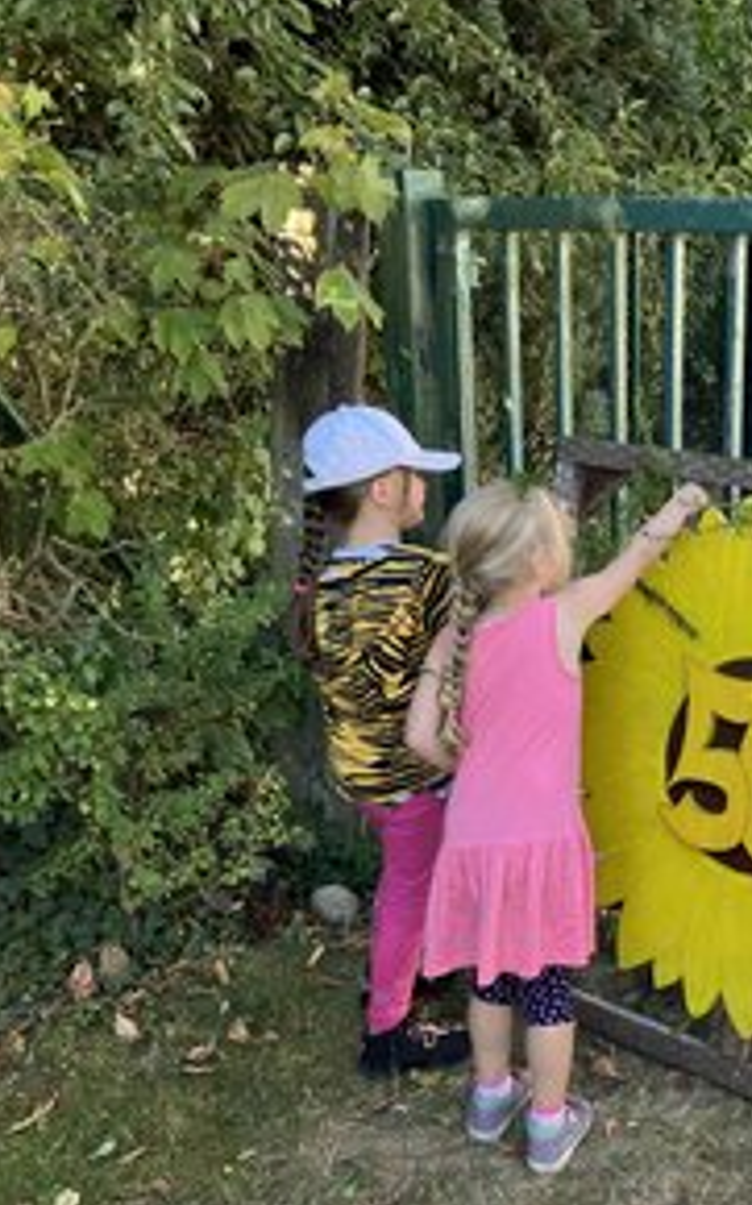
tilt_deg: -14.7
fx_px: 1346
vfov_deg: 48.2
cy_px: 602
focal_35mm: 41
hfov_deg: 29.5
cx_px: 723
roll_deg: -0.8
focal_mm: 3.99
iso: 40
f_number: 1.8
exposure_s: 1/134
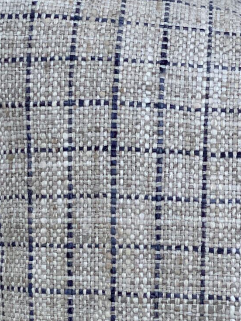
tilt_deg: -25.6
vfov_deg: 10.9
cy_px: 208
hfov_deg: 8.2
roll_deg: -2.0
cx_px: 102
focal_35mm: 181
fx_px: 1679
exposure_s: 1/122
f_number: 2
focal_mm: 6
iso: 100
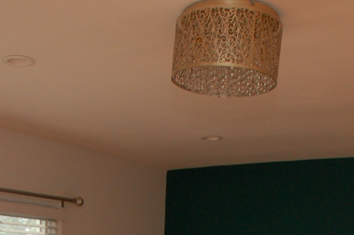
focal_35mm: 67
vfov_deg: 17.1
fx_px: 659
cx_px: 117
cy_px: 409
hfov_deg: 29.9
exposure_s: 1/160
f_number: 6.3
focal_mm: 11
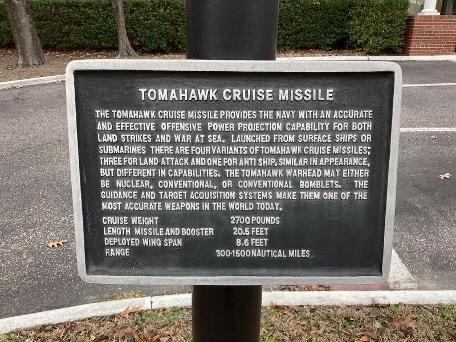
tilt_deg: -19.8
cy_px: 171
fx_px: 369
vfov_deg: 49.7
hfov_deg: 63.4
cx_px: 228
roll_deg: +0.6
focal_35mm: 28
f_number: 1.8
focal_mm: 3.99
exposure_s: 1/111
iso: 80
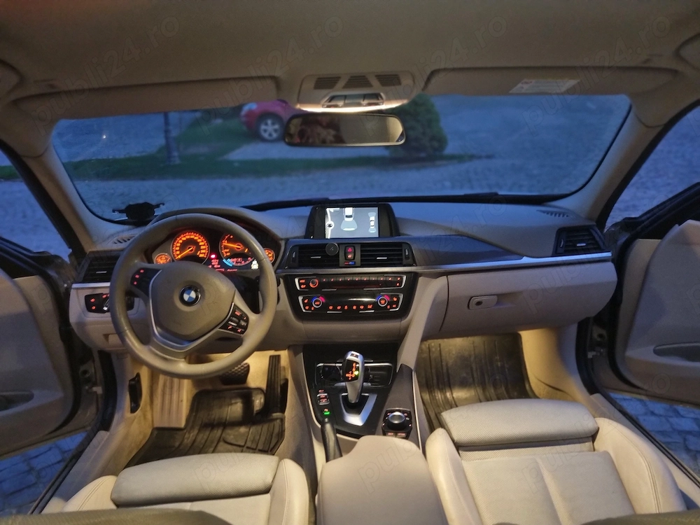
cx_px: 350
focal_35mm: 26
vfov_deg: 53.1
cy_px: 262
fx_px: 526
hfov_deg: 67.3
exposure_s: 1/10
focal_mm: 5.4
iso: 500
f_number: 1.8
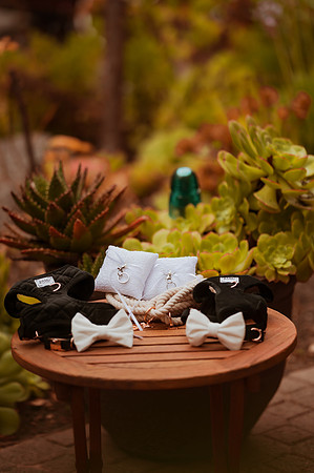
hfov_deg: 10.1
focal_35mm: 135
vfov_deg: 15.2
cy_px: 236
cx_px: 157
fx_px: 1770
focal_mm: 135
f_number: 1.8
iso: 250
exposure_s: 1/5000
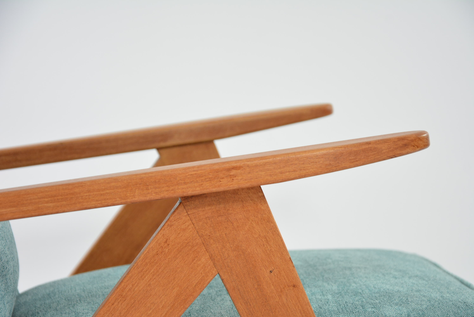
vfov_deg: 12.2
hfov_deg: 18.2
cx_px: 237
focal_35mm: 112
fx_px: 1482
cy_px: 158
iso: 800
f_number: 5.6
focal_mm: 75
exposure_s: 1/125
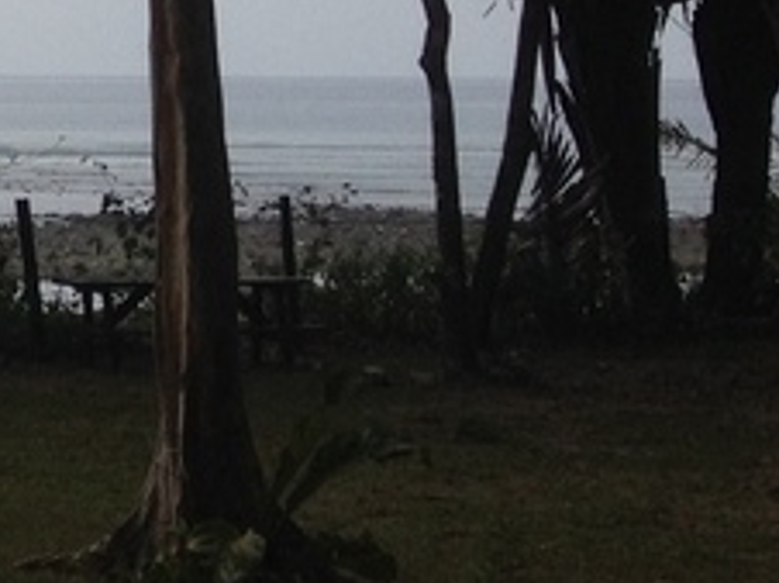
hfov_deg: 9.4
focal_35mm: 186
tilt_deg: -0.2
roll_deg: +0.5
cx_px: -1168
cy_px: -117
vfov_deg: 7.9
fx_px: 4181
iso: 50
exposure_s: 1/2208
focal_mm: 4.28
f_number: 2.4
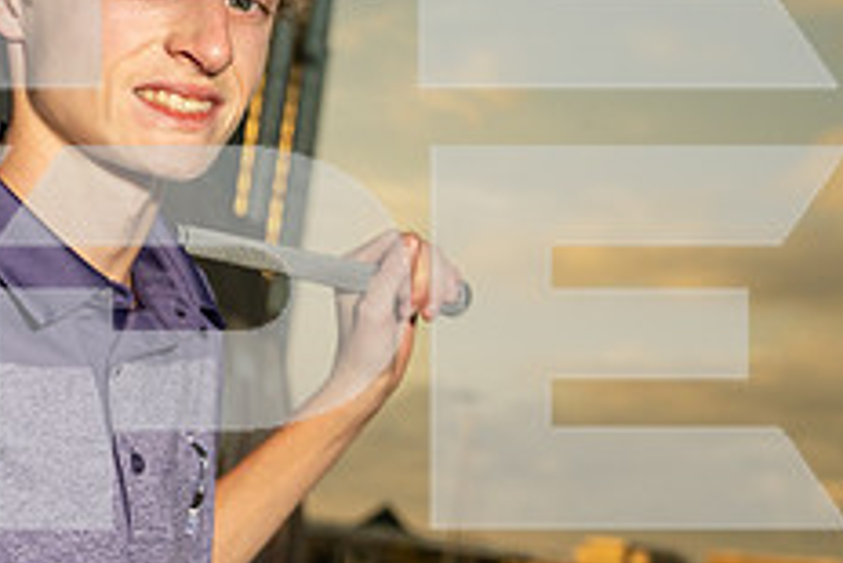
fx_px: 2109
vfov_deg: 15.2
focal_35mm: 90
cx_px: -76
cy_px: 340
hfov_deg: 21.5
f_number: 4.5
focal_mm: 36
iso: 400
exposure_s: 1/250
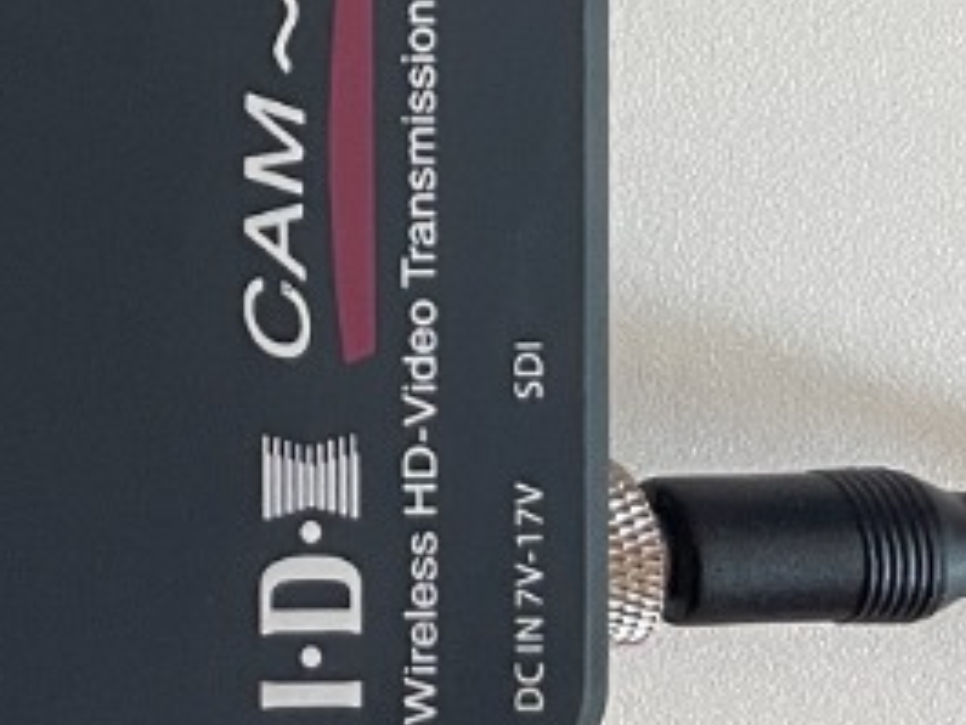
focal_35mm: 136
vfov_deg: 9.9
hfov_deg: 12.2
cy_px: -834
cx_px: -1192
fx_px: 3797
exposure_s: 1/74
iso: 125
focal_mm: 5.1
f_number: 1.6
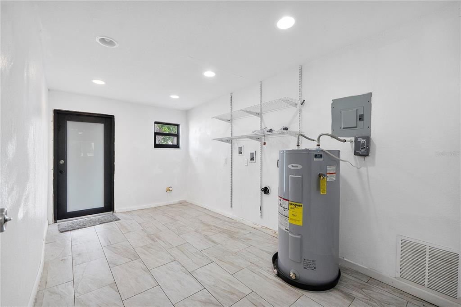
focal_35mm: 15
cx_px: 230
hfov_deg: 100.4
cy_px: 154
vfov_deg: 77.3
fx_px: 192
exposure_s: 1/60
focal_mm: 10
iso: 640
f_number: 7.1
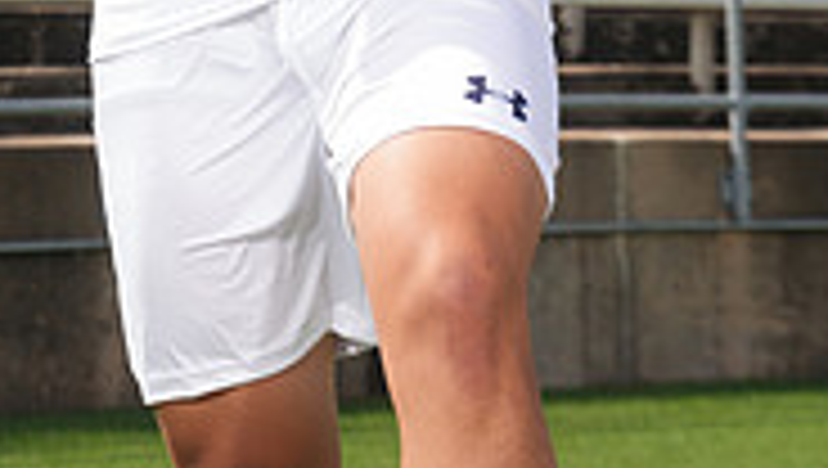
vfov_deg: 6.6
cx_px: 238
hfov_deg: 12.0
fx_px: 3935
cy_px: -540
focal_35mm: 179
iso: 100
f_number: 8
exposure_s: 1/200
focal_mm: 70
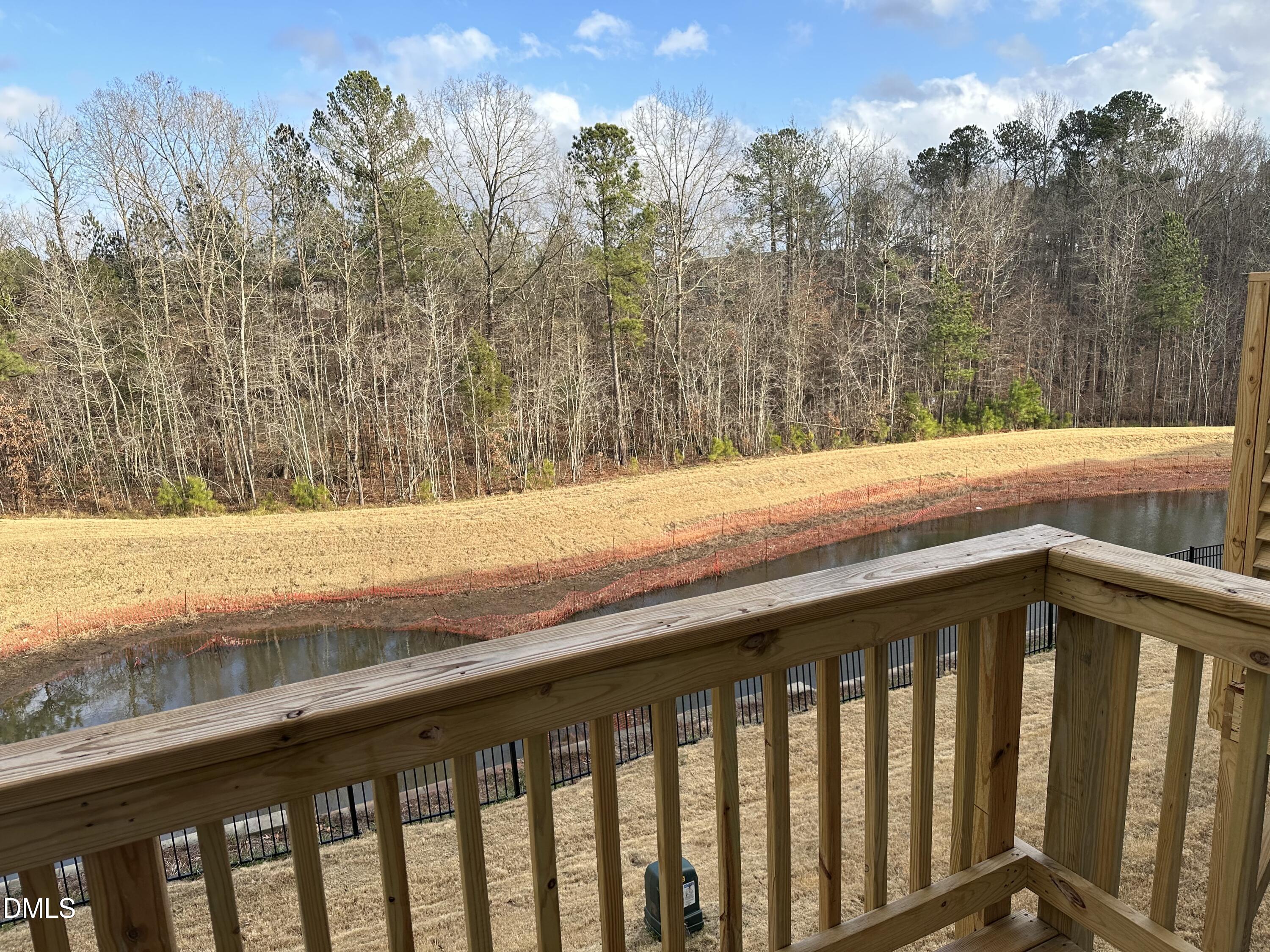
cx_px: 635
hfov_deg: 71.6
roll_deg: +2.0
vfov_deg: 56.8
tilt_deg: -11.4
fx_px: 881
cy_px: 476
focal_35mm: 24
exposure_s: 1/1256
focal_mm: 6.86
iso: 80
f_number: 1.78
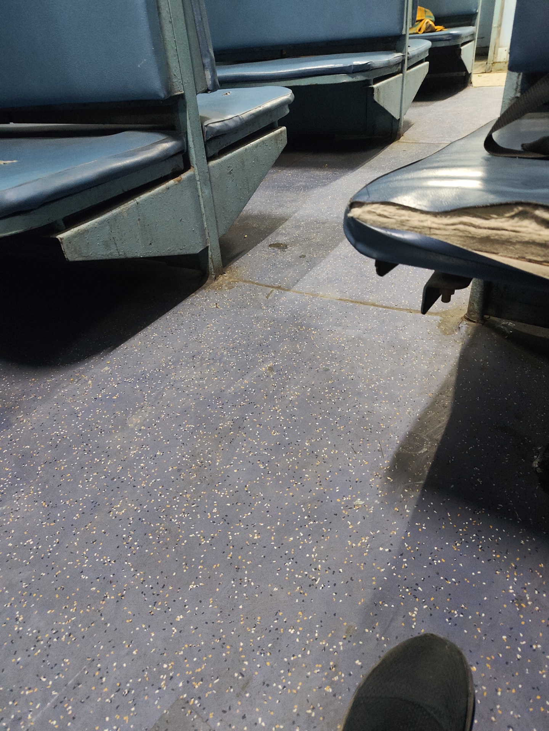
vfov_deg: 73.9
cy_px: 366
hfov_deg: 58.9
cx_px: 274
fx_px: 486
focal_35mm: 23
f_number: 1.88
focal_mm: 5.56
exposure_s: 1/20
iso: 4708
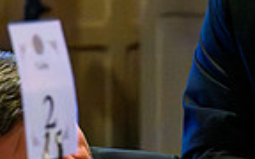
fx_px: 2001
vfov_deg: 4.6
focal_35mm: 288
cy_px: 127
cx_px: 381
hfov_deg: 7.2
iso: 51200
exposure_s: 1/400
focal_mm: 70
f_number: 4
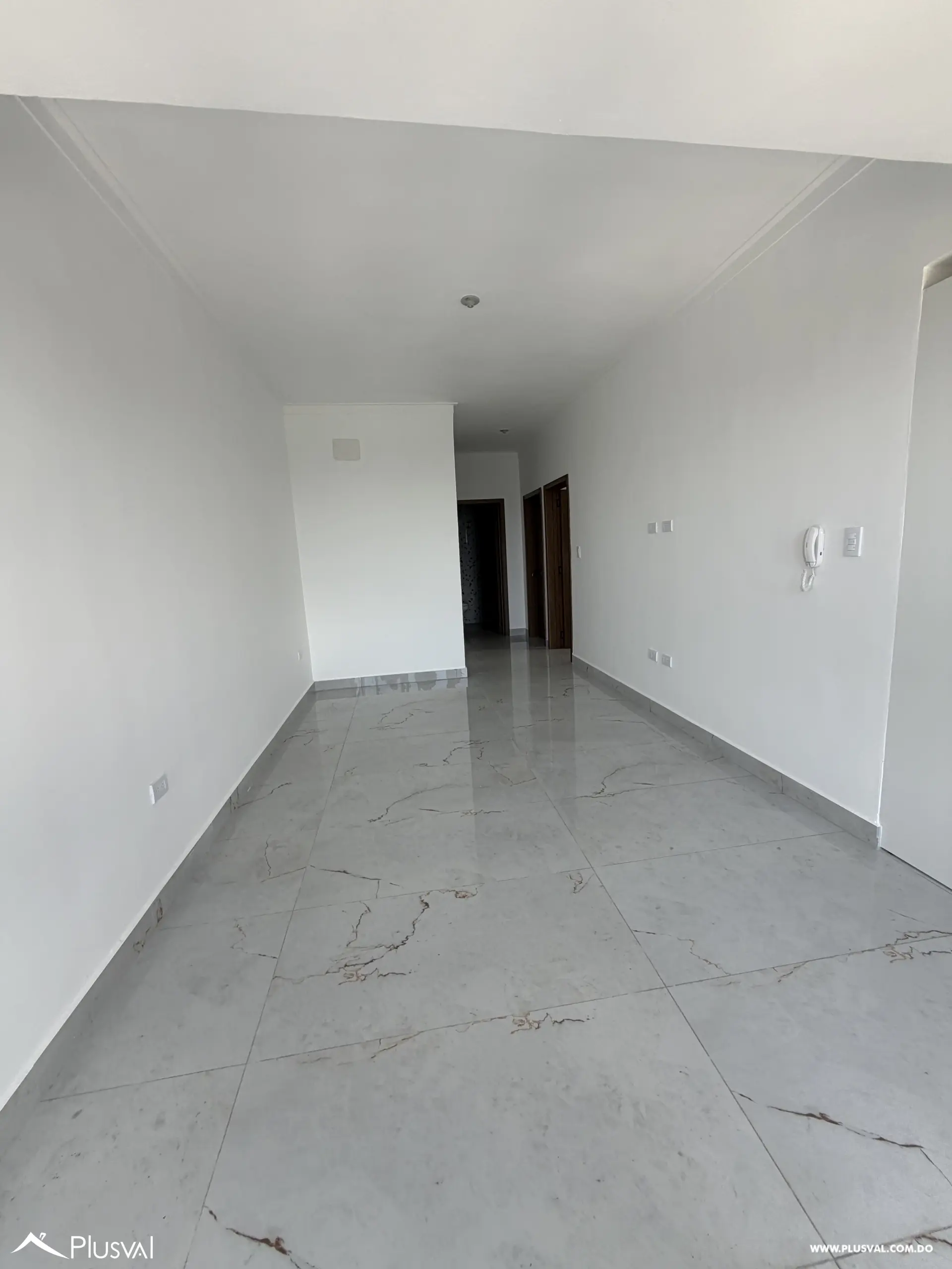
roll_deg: +2.4
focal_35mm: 14
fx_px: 513
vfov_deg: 102.1
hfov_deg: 85.7
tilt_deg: -8.8
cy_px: 634
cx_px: 476
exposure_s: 1/224
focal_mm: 2.22
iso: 40
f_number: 2.2
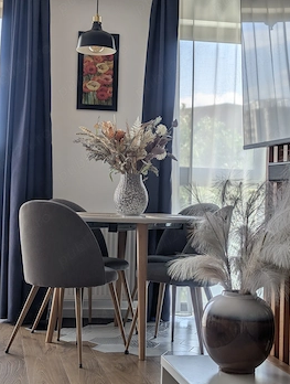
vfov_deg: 34.2
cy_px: 172
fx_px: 622
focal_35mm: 56
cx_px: 131
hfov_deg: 26.2
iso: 18
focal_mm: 6.9
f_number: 1.68
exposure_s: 1/99.4
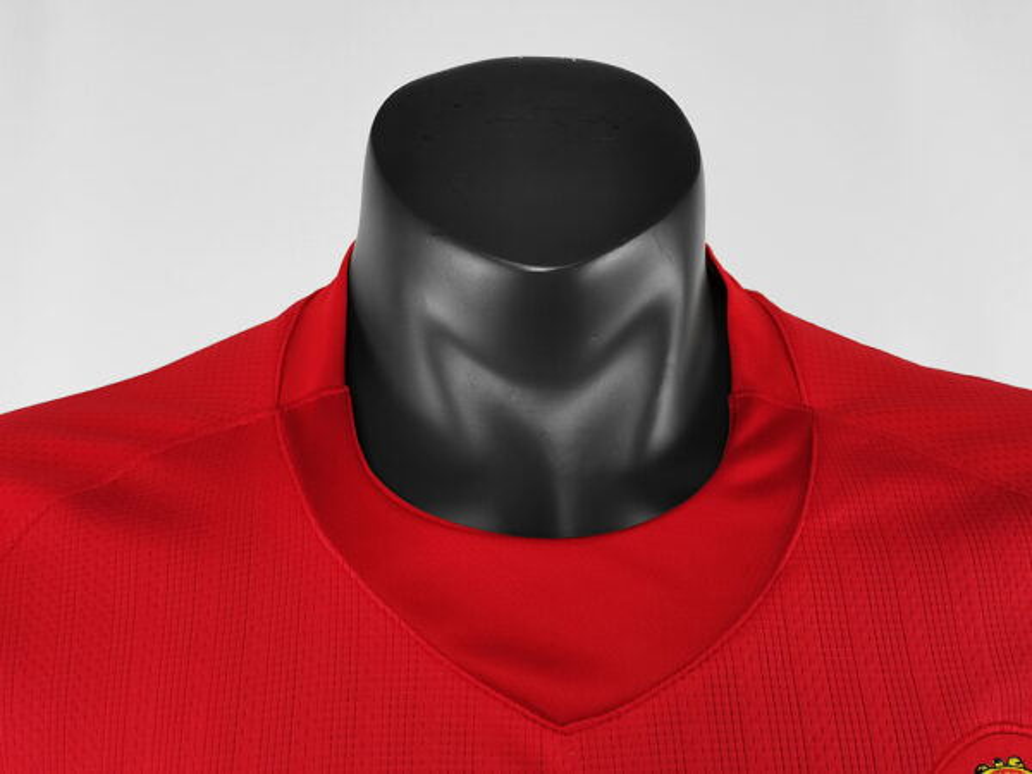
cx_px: 516
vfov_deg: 39.7
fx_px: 1073
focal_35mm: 36
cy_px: 387
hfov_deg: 51.4
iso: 200
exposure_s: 1/100
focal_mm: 5.58
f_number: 1.8
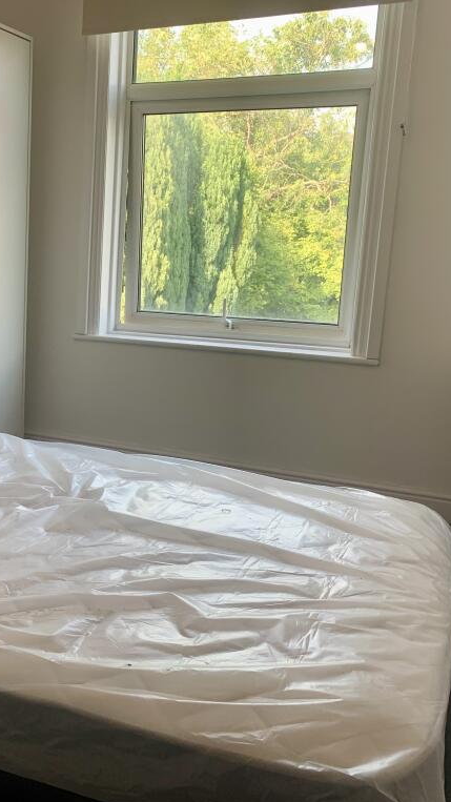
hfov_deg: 29.8
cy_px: 403
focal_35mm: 38
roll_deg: -1.6
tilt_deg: -12.3
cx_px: 41
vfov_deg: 52.8
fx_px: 808
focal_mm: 4.25
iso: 50
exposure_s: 1/121
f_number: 1.8
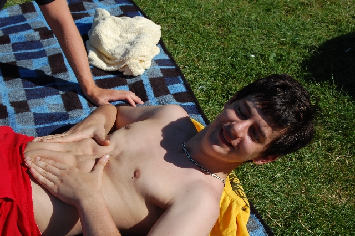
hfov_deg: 24.6
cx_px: 178
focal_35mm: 82
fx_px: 813
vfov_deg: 16.5
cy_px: 118
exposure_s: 1/400
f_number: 10
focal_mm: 55
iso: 200
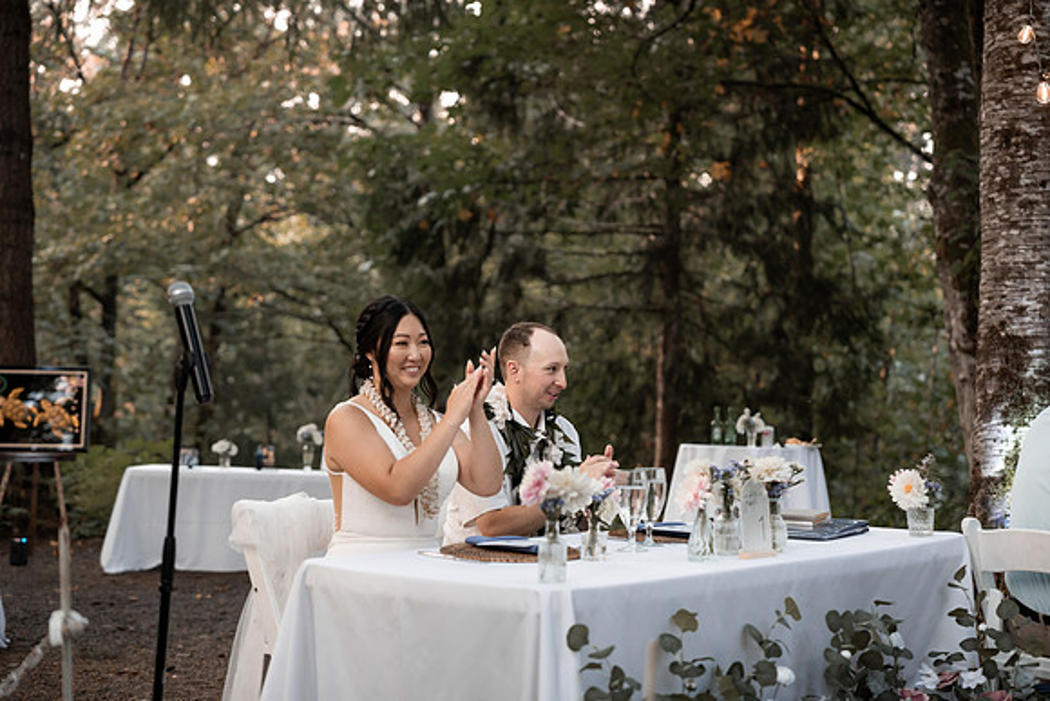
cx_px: 525
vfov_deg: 19.5
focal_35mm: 70
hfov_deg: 28.8
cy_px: 350
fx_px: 2042
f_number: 2.8
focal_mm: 70
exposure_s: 1/400
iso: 1000
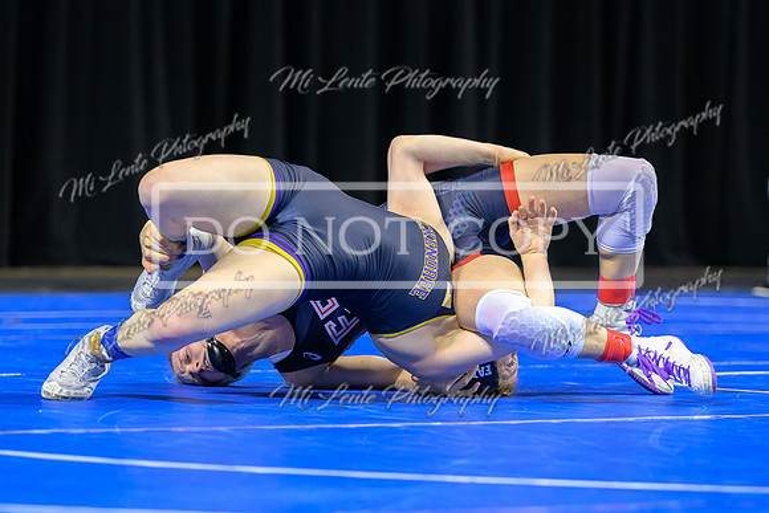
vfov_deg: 7.2
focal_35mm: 192
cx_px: 391
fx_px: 4105
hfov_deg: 10.7
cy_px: 326
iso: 3200
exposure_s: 1/800
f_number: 2.8
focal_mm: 140
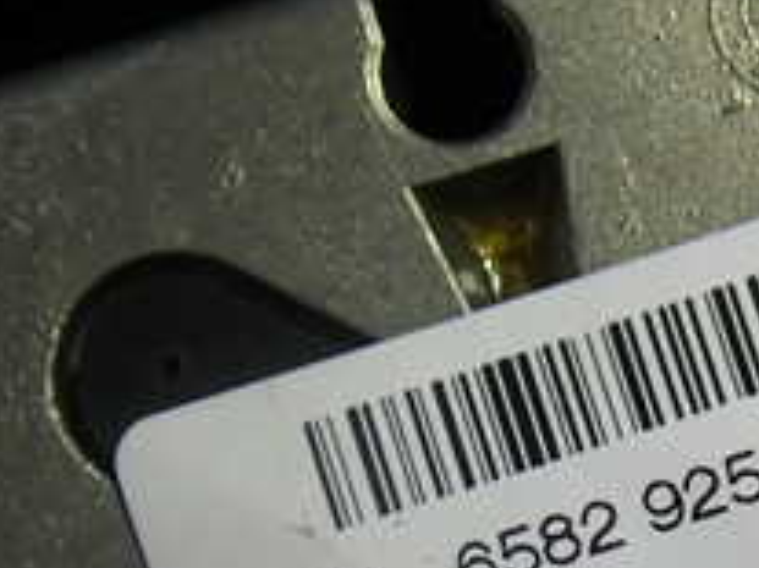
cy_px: 718
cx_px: 722
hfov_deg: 21.9
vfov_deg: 16.1
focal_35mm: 87
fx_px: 1906
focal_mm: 5.4
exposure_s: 1/60
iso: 125
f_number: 2.3
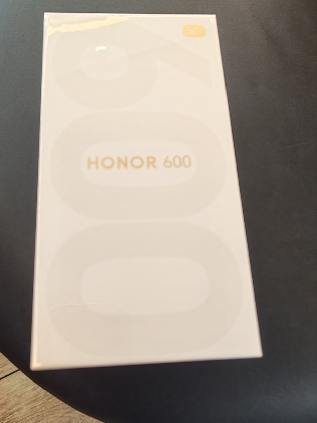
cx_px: 137
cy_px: 201
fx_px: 379
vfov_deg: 58.3
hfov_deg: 45.3
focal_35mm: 31
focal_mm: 6.12
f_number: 1.9
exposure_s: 1/60
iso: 800
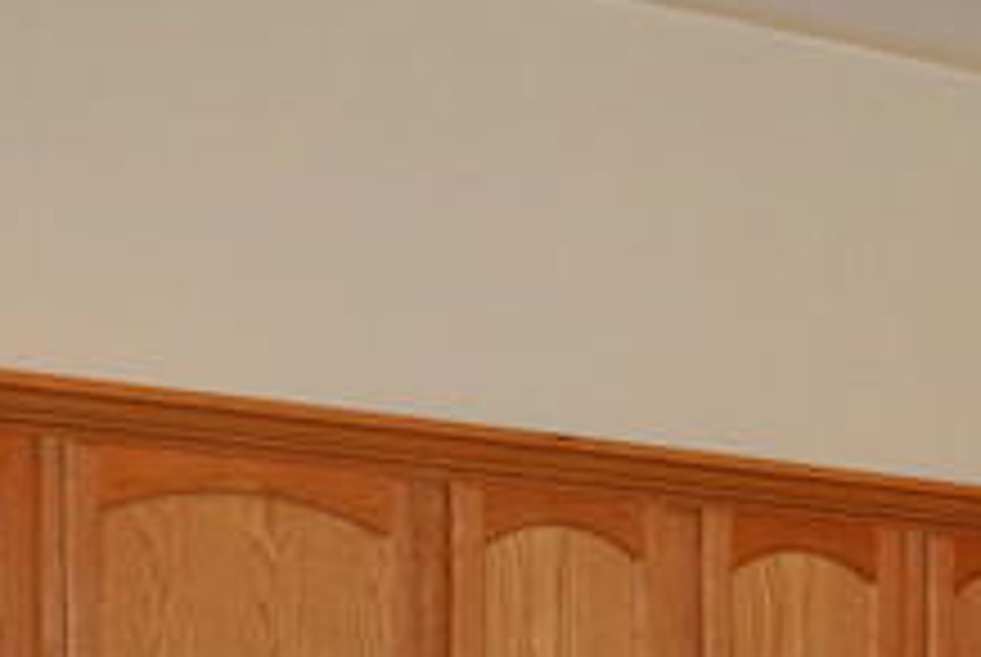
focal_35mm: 127
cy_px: 1388
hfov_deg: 15.1
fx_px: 3465
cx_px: 1422
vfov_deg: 9.9
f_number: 3.5
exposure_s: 1/60
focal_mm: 18
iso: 200
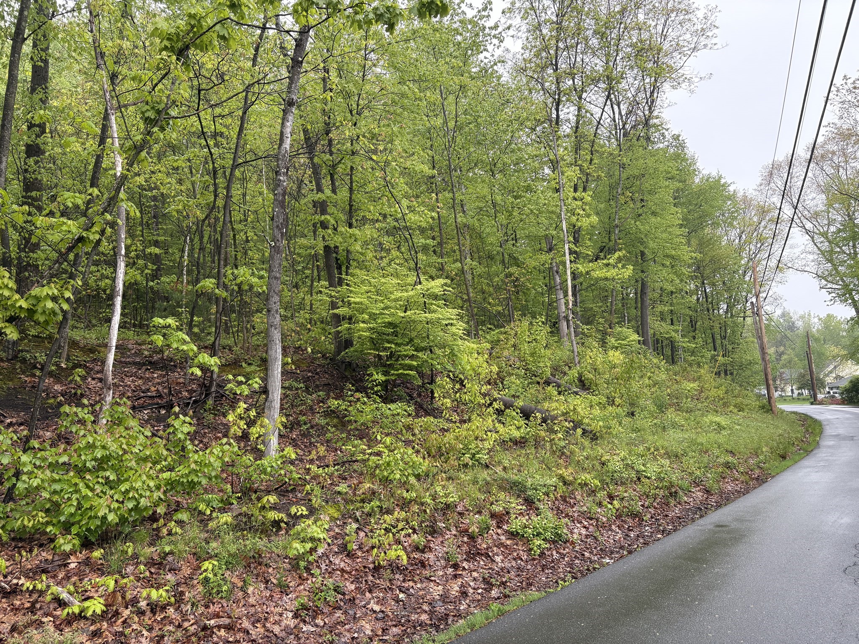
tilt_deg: +8.1
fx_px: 645
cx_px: 430
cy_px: 322
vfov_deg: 53.1
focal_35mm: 26
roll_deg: +3.8
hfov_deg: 67.3
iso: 125
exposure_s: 1/167
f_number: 1.6
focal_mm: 5.96
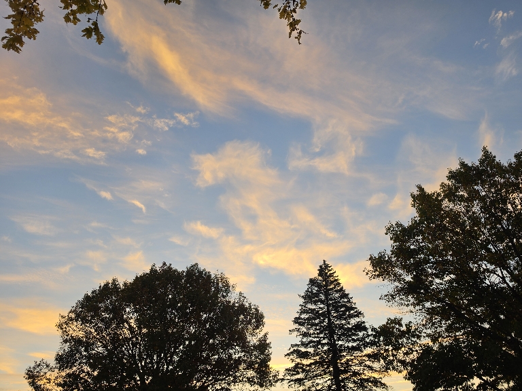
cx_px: 261
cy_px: 196
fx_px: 347
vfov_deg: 58.9
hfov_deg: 73.9
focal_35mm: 23
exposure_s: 1/180
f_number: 1.4
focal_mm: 6.5
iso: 20
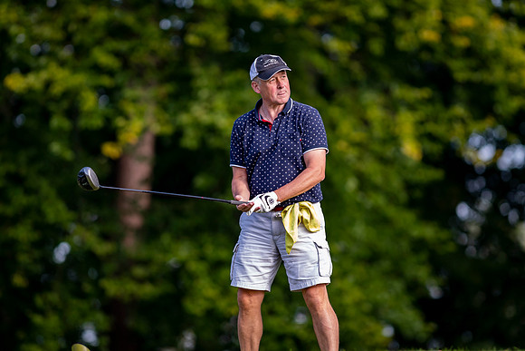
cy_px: 176
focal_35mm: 450
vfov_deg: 3.1
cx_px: 262
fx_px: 6564
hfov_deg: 4.6
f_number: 2.8
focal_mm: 300
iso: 640
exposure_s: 1/1600
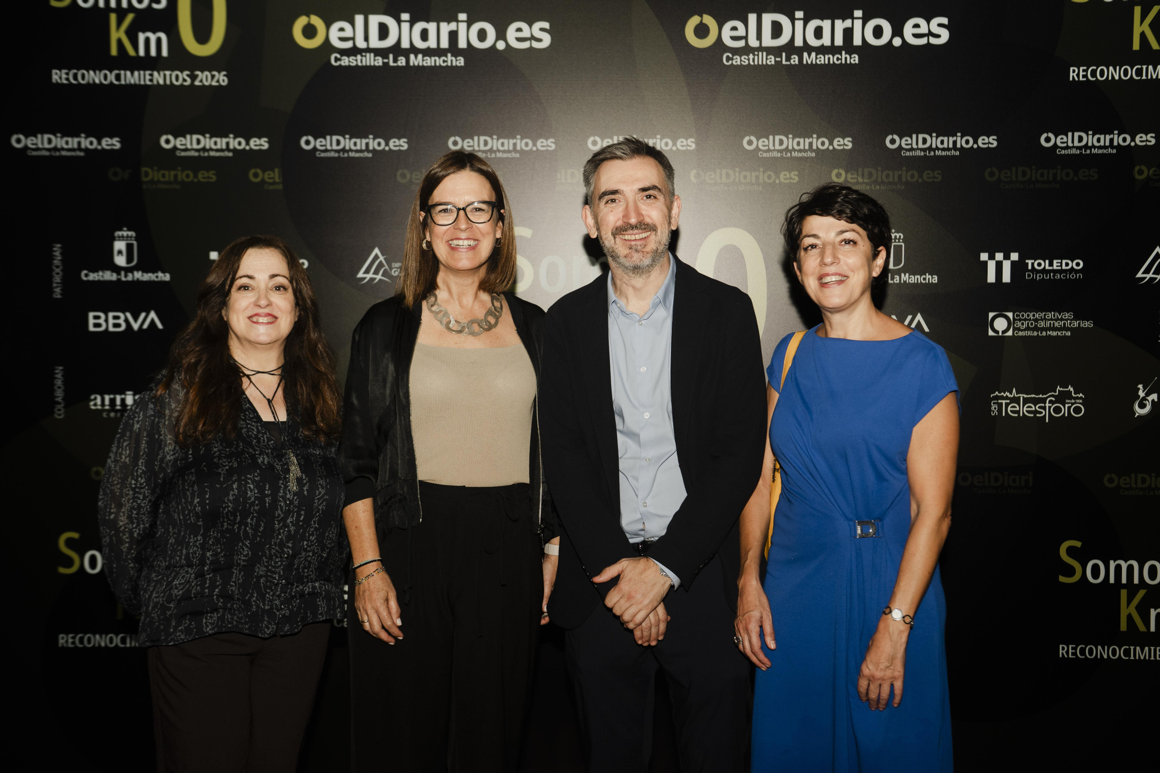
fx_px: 1418
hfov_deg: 44.5
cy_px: 386
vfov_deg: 30.5
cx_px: 580
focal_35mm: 44
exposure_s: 1/160
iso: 800
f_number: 4
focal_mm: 44
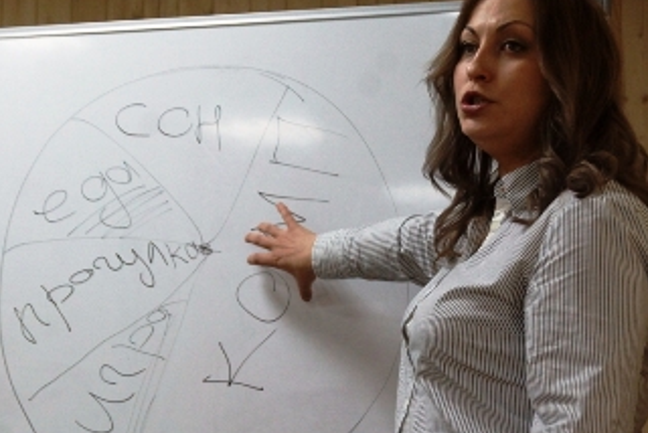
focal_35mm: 105
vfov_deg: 13.1
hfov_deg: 19.4
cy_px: 224
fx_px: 1892
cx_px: 288
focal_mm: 50
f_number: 5.6
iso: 2000
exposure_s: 1/125
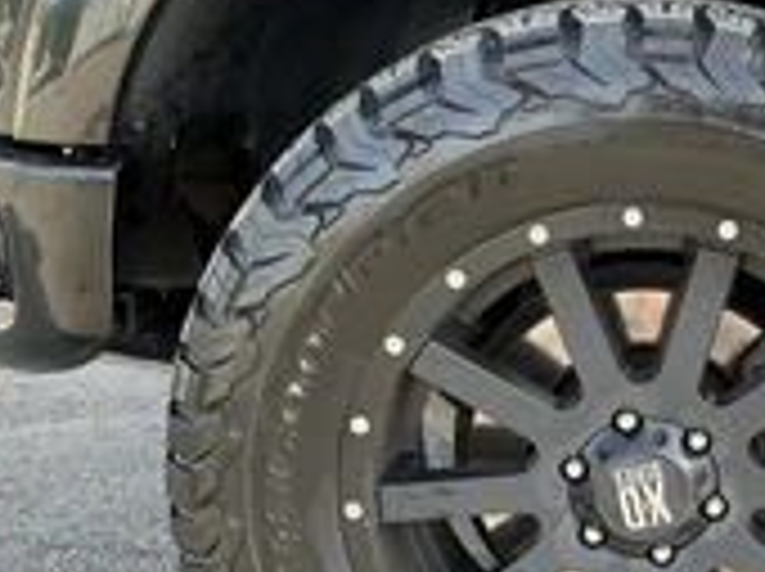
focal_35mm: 66
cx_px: 698
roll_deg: -0.2
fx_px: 1457
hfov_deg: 28.2
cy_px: 428
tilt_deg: -13.9
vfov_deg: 22.0
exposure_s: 1/141
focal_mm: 3
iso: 25
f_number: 1.8
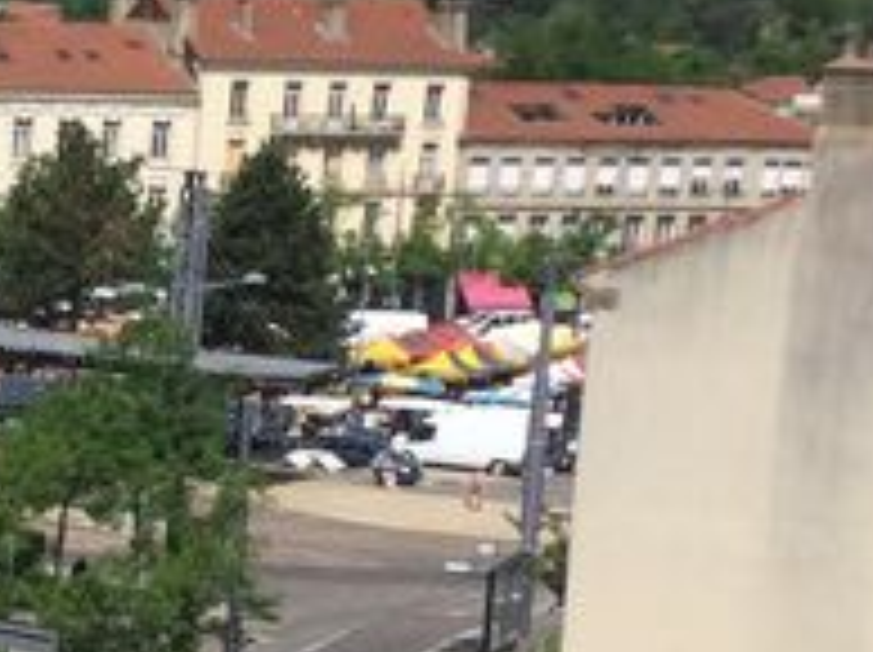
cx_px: -333
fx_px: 4030
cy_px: 805
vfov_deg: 9.1
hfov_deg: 11.9
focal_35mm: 160
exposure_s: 1/1733
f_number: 2.4
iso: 25
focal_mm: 3.3
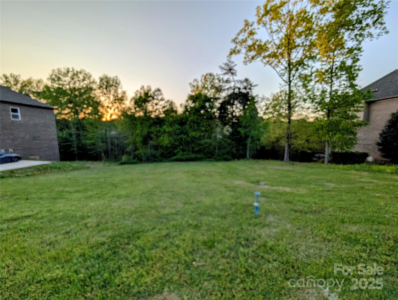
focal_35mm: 12
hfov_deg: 110.5
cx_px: 199
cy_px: 150
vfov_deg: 94.6
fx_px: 138
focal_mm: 2.02
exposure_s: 1/960
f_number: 1.7
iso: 52
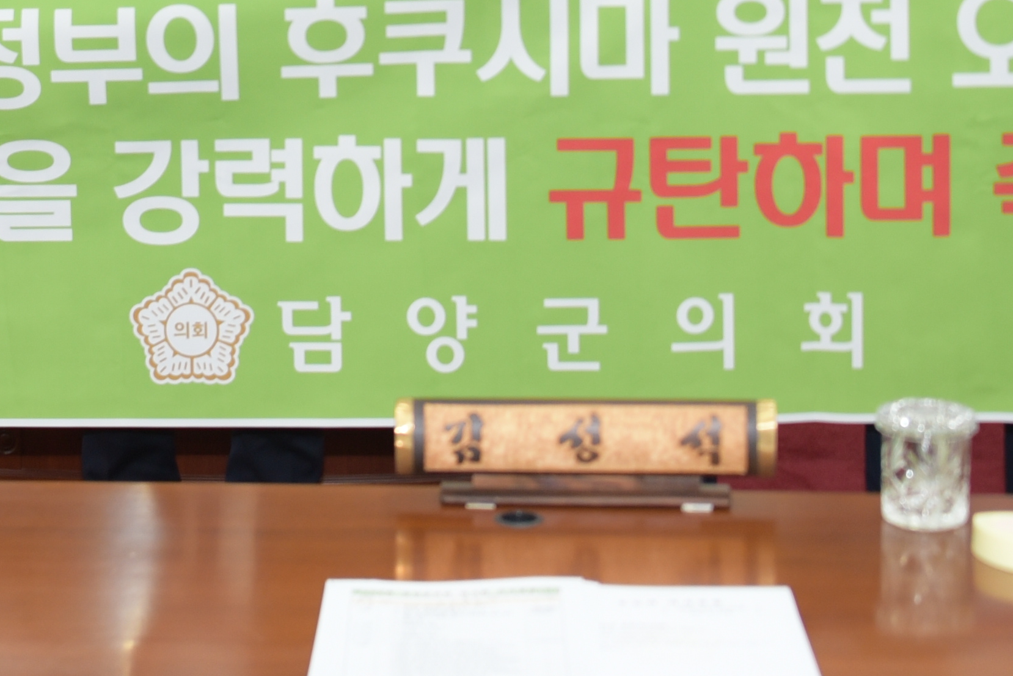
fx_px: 3575
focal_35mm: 127
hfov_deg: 16.1
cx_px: 365
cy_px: -329
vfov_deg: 10.4
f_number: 4
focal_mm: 35
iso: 640
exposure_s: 1/200
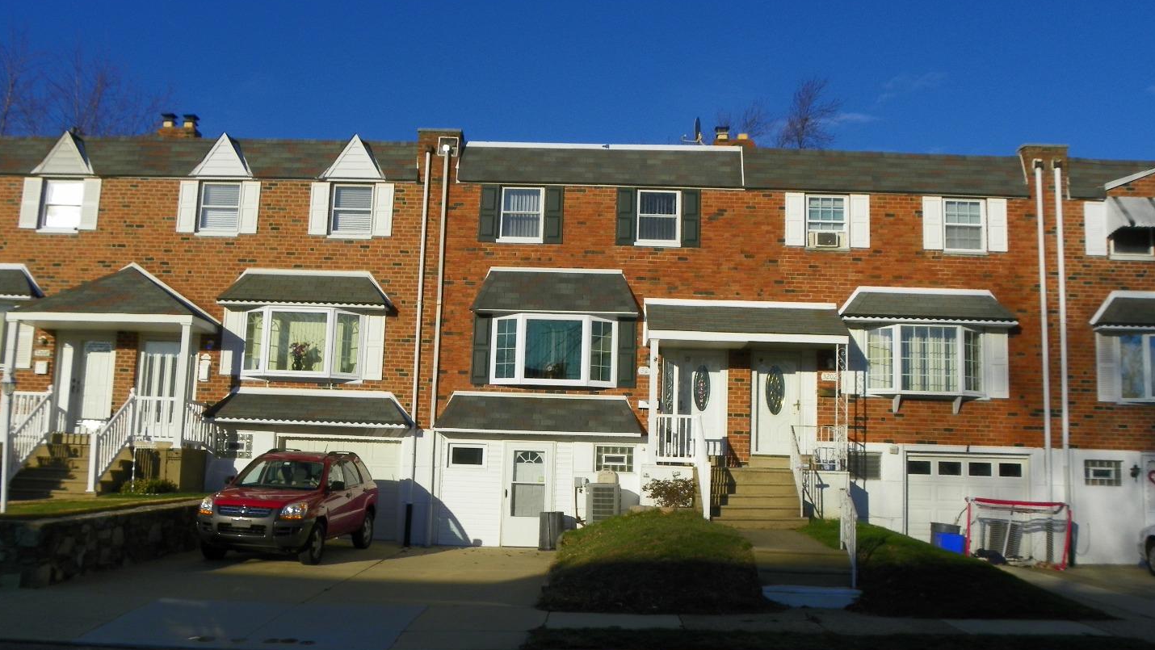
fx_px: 1041
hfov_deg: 58.0
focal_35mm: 34
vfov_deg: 34.7
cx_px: 576
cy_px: 348
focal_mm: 5.5
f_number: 5.6
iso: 64
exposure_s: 1/400
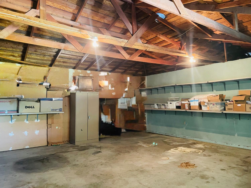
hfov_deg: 69.4
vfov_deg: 54.9
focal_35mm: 25
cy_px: 94
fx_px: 181
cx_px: 126
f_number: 1.6
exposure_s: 1/30
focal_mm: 5.1
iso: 500
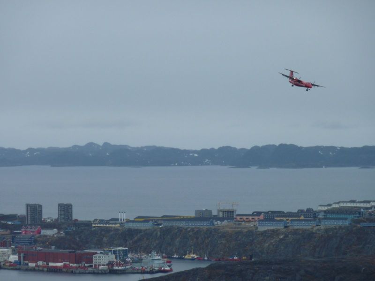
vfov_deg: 7.6
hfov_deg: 10.1
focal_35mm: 196
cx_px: 188
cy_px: 140
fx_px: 2123
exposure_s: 1/500
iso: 80
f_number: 5
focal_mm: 32.1
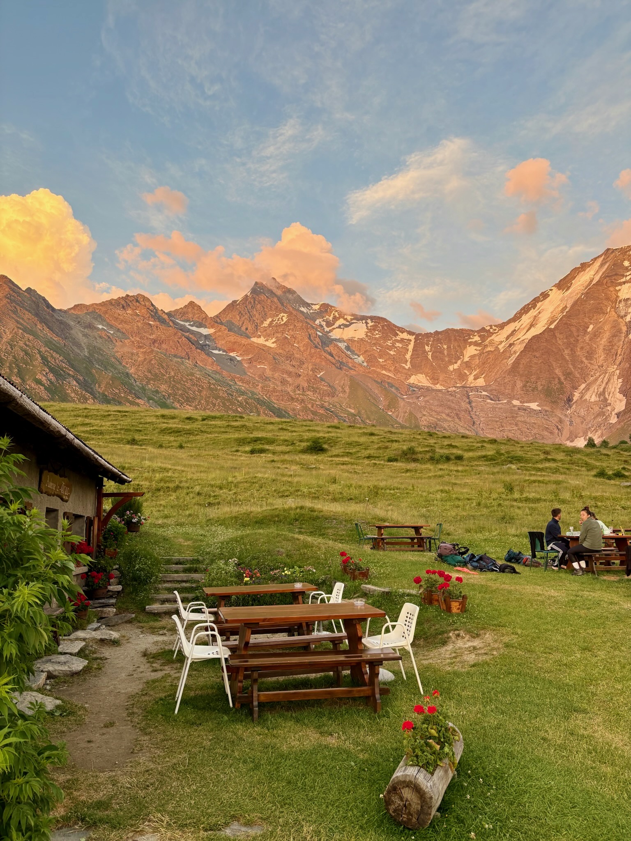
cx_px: 316
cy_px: 420
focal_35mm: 26
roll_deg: +1.0
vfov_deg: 67.3
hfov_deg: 53.1
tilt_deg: +10.9
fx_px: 632
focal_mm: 5.96
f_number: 1.6
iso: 40
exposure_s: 1/175
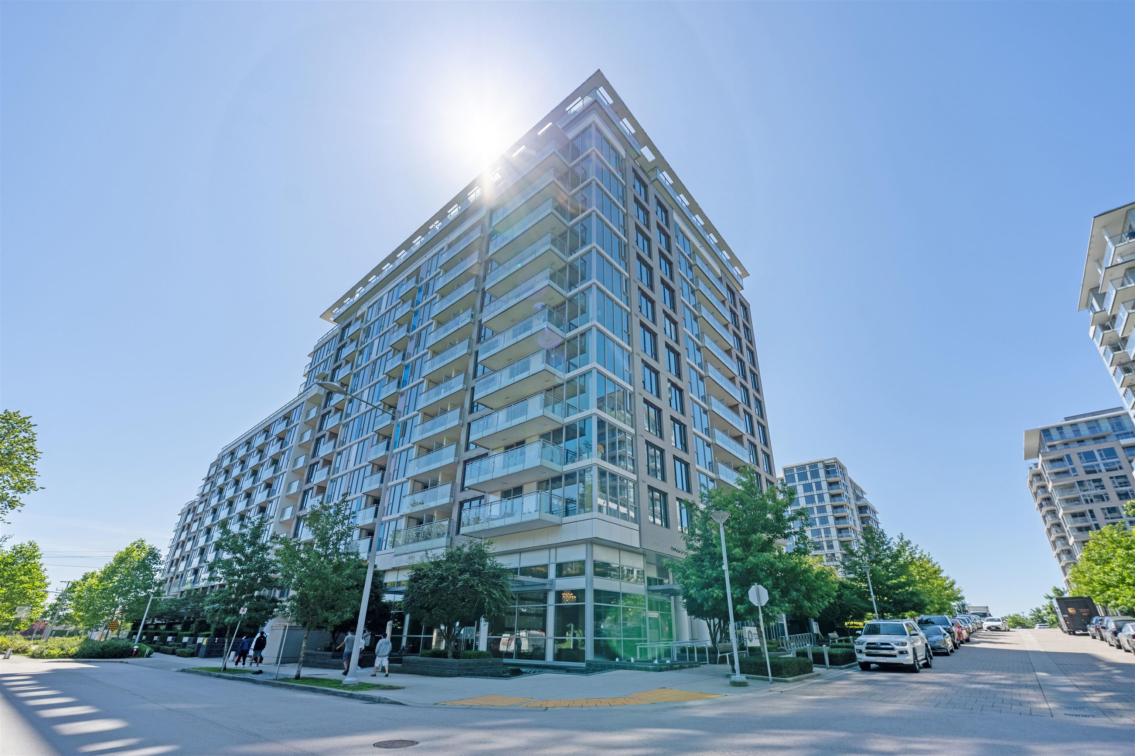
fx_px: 441
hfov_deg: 104.3
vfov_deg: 81.2
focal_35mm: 14
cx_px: 568
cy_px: 378
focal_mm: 14
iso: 125
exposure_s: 1/4000
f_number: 5.6
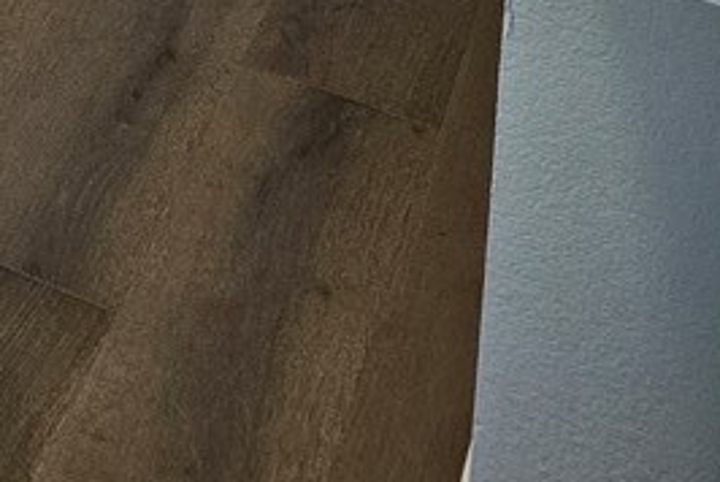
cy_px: -791
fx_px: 1842
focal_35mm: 92
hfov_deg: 20.6
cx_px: -154
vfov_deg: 11.4
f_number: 1.8
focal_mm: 5.4
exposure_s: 1/120
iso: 125
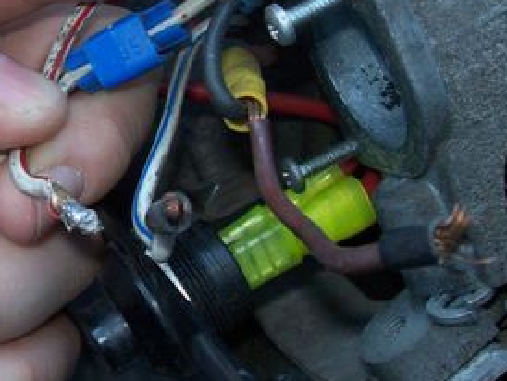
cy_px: 122
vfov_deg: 17.5
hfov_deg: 22.7
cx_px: 44
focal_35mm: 84
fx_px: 1231
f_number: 2.7
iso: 80
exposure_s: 1/64
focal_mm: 6
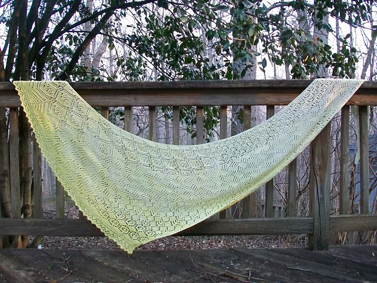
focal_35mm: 32
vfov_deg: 44.2
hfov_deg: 56.8
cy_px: 142
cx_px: 188
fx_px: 349
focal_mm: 5.7
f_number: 2.8
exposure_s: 1/30
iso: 160
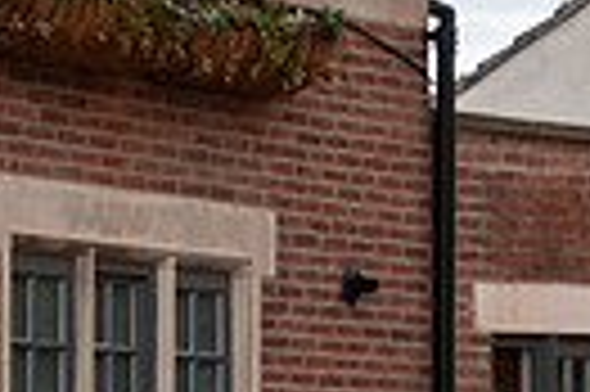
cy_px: 687
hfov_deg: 5.1
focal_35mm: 391
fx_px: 6400
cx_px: 1340
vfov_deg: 3.5
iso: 320
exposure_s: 1/1000
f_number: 5
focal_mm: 70
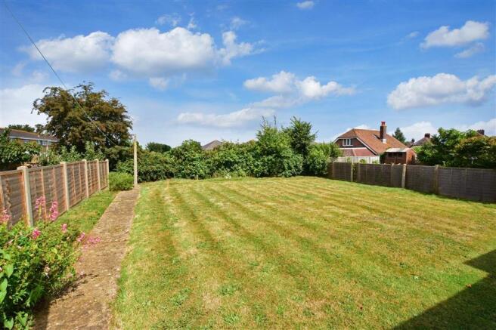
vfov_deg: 77.3
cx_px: 248
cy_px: 165
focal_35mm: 15
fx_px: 207
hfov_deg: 100.4
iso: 400
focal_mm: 10
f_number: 20
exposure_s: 1/200
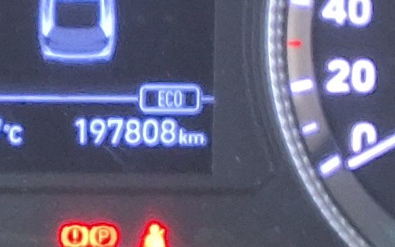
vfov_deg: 7.4
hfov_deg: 11.6
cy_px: 71
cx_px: -15
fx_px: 1916
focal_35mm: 178
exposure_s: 1/30
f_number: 1.9
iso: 250
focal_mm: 2.91
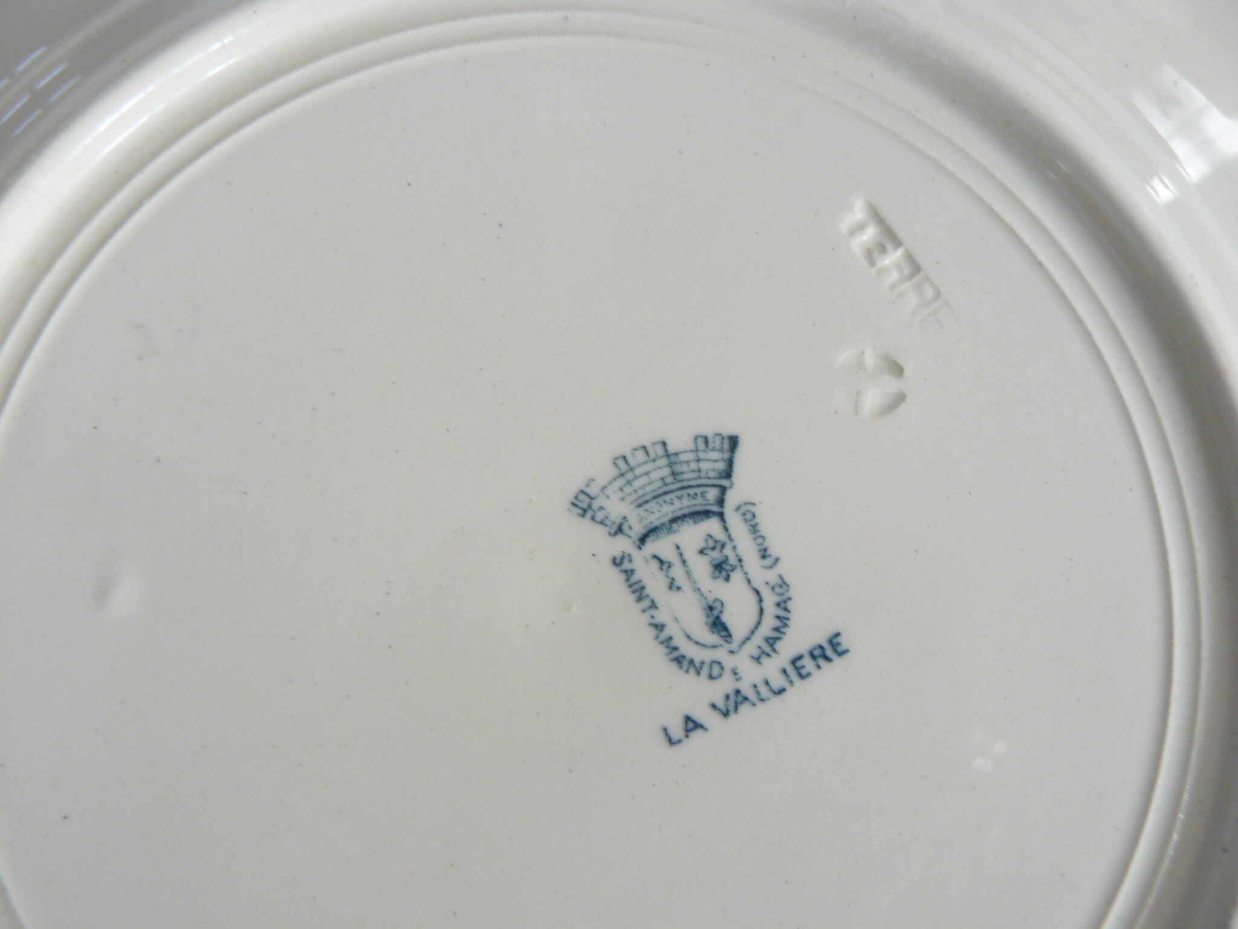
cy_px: 464
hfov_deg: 51.4
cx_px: 619
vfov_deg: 39.7
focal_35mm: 36
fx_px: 1287
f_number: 2.8
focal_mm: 6
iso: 100
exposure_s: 1/30
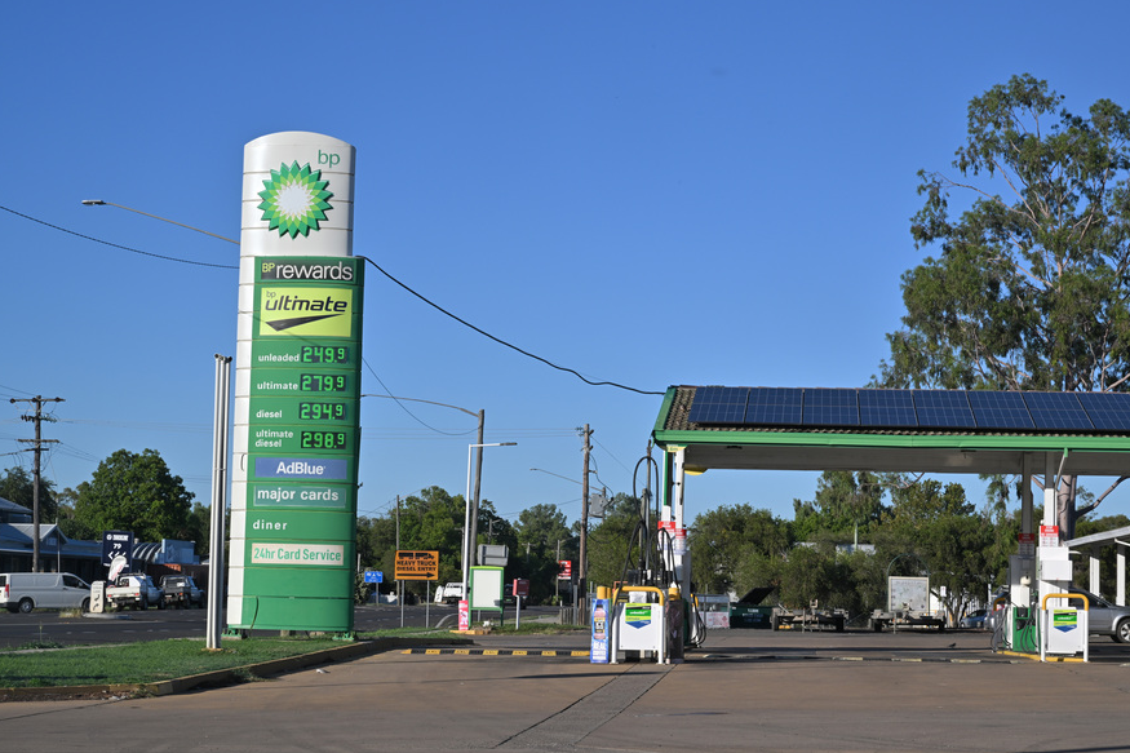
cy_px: 371
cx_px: 573
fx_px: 2259
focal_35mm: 72
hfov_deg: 28.1
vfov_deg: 18.9
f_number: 18
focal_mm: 70
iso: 160
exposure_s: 1/160
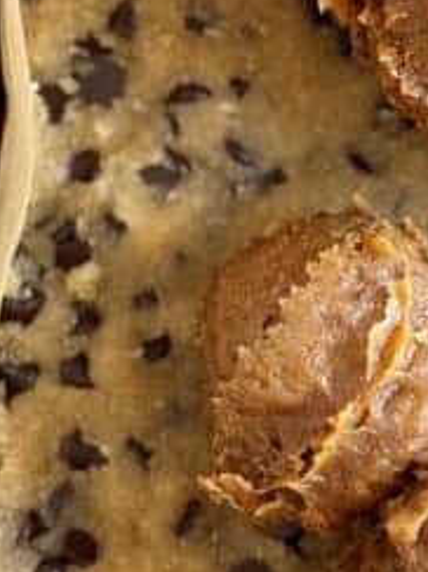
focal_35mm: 192
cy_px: 258
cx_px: 705
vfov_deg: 10.3
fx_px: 3168
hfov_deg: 7.5
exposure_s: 1/60
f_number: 1.8
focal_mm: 6.8
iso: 125
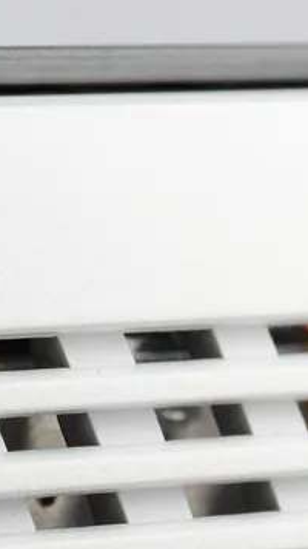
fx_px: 8458
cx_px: 695
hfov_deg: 2.1
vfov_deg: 3.7
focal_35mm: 582
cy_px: 1167
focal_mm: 120
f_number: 13
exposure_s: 1/100
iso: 200
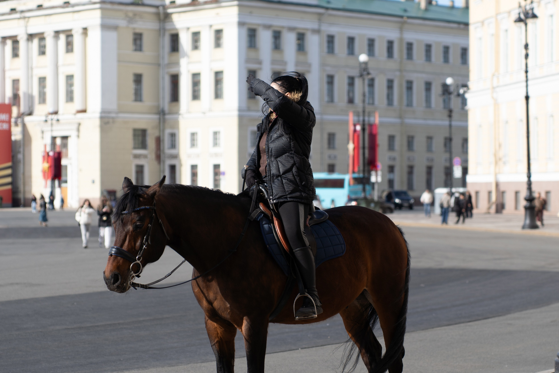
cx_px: 280
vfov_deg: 12.2
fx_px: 1739
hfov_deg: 18.3
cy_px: 186
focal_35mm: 112
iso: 100
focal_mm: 75
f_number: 2.8
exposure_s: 1/1250
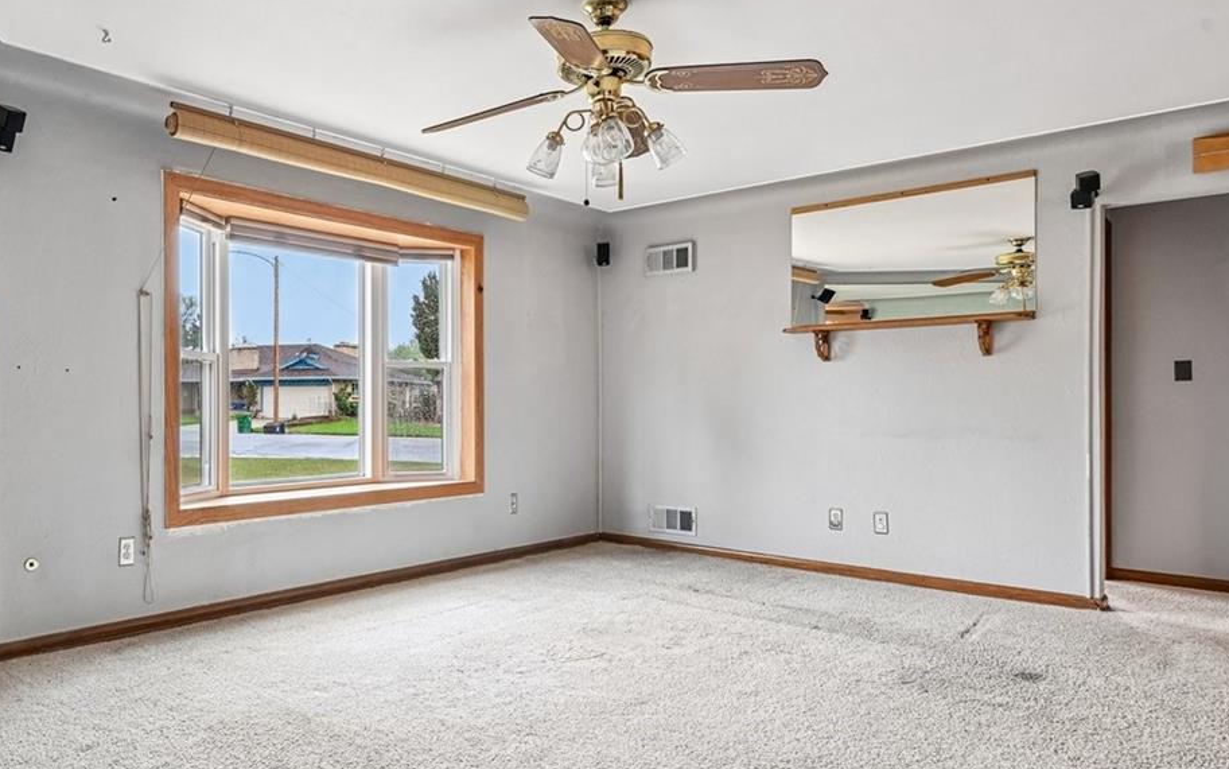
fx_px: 838
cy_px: 381
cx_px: 376
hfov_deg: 69.7
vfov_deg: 49.3
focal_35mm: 25
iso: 400
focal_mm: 14
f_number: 11
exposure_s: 1/8
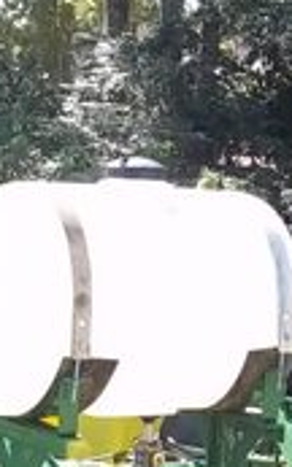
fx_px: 1529
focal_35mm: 120
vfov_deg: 17.3
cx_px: 289
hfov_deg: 10.8
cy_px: 362
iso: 80
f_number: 3.1
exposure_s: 1/160
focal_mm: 6.5
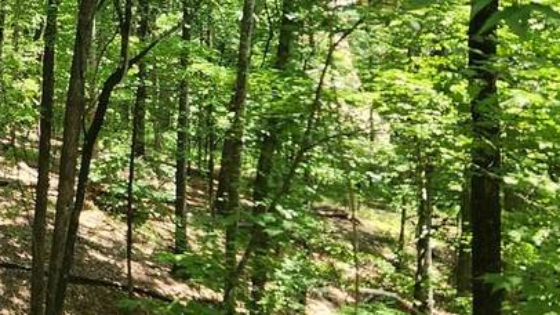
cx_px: -181
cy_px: -22
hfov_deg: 23.5
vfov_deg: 14.9
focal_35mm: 79
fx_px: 1173
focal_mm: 5.4
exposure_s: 1/180
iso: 50
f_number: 1.8
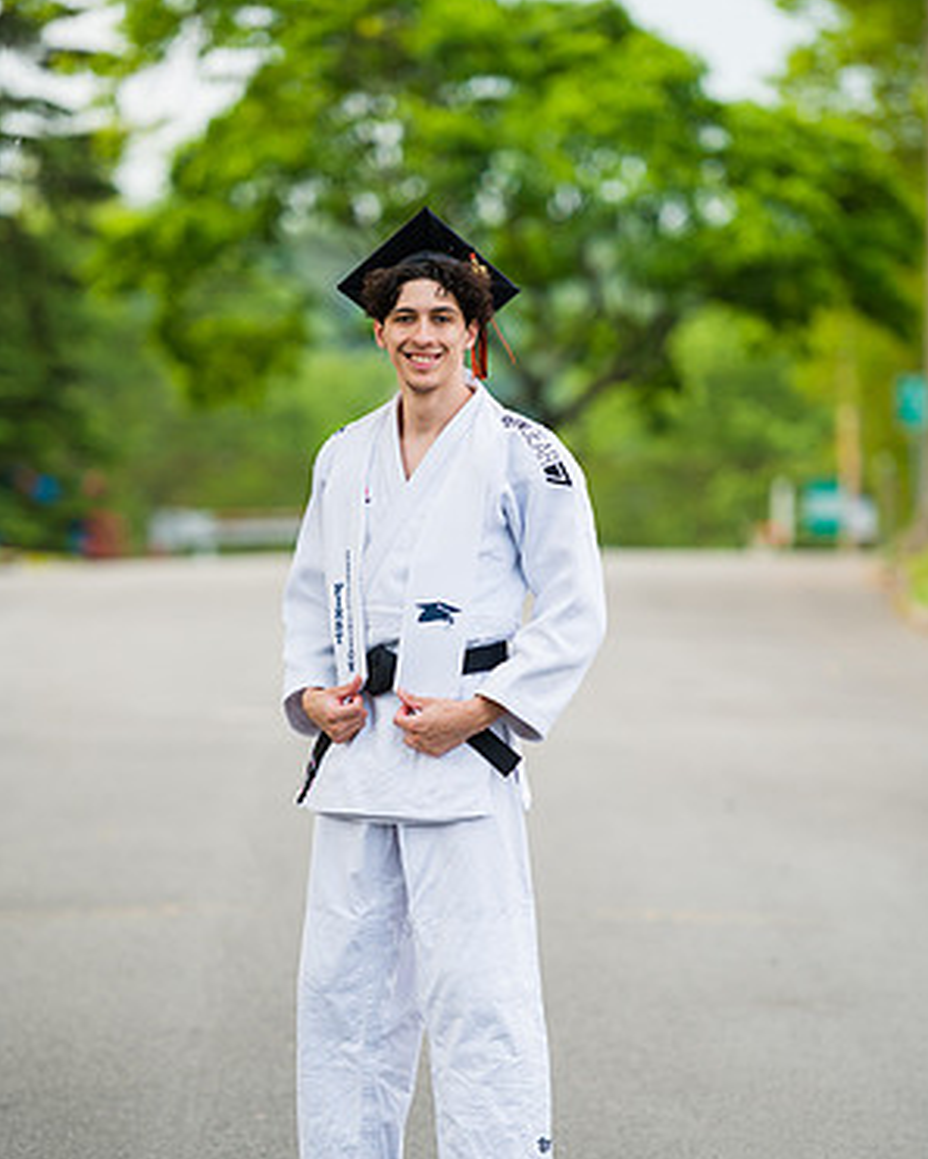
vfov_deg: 9.7
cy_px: 672
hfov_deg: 7.8
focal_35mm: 199
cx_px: 464
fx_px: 6829
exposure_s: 1/800
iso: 200
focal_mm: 175
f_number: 3.2
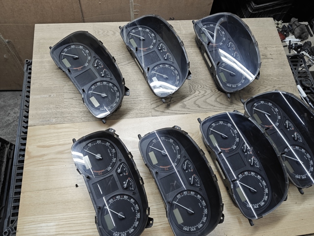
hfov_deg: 71.6
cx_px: 157
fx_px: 218
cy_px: 118
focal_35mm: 24
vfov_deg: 56.8
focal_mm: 5.59
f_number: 1.8
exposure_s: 1/50
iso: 500
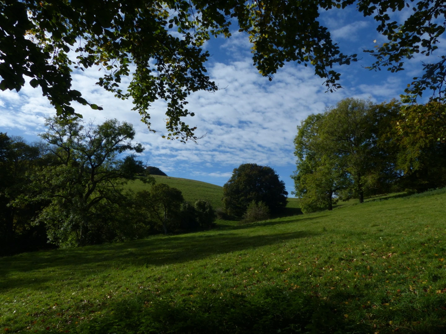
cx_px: 223
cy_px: 167
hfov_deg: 69.4
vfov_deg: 54.9
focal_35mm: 25
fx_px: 322
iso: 100
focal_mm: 4.5
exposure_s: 1/1600
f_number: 4
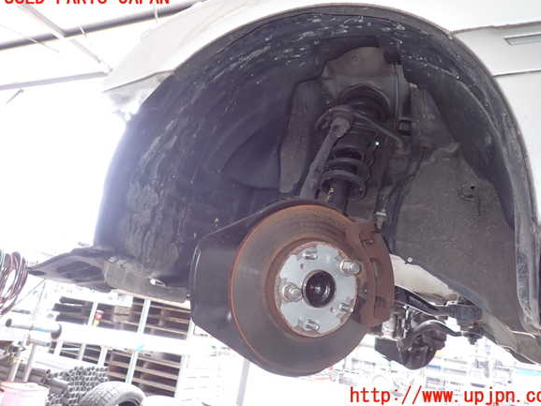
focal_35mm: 26
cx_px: 280
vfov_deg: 53.1
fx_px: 406
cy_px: 197
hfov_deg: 67.3
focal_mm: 4.5
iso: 125
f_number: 2
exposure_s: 1/60
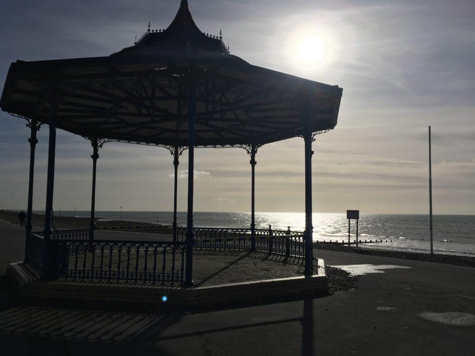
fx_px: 398
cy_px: 178
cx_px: 238
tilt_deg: +4.5
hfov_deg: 61.7
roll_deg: +0.1
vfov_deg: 48.2
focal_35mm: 29
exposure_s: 1/10989
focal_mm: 4.15
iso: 25
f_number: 2.2
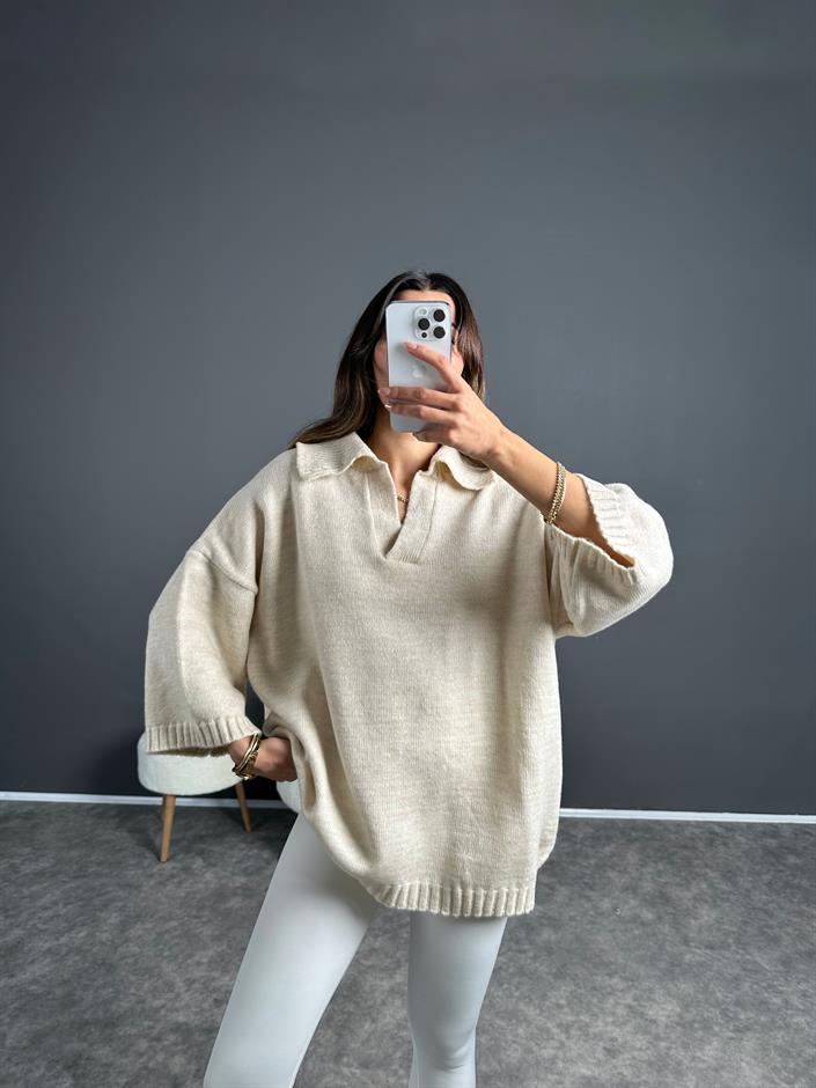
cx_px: 408
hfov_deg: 56.8
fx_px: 754
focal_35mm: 24
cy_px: 544
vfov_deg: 71.6
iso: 64
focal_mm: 6.86
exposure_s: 1/121
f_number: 1.78
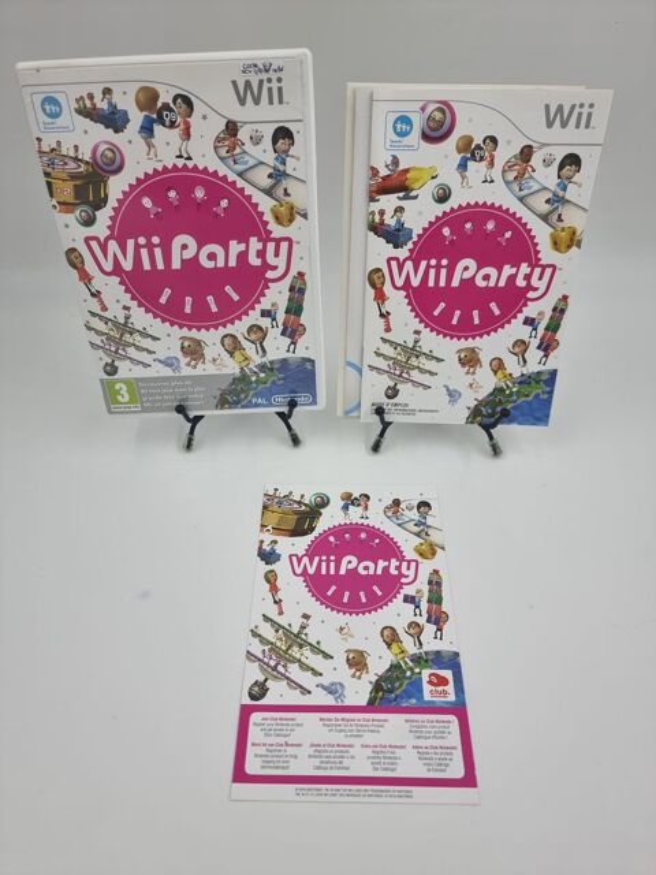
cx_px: 328
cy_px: 438
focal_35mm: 24
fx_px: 606
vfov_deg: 71.6
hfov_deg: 56.8
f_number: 1.8
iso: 50
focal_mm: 6.7
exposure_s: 1/131
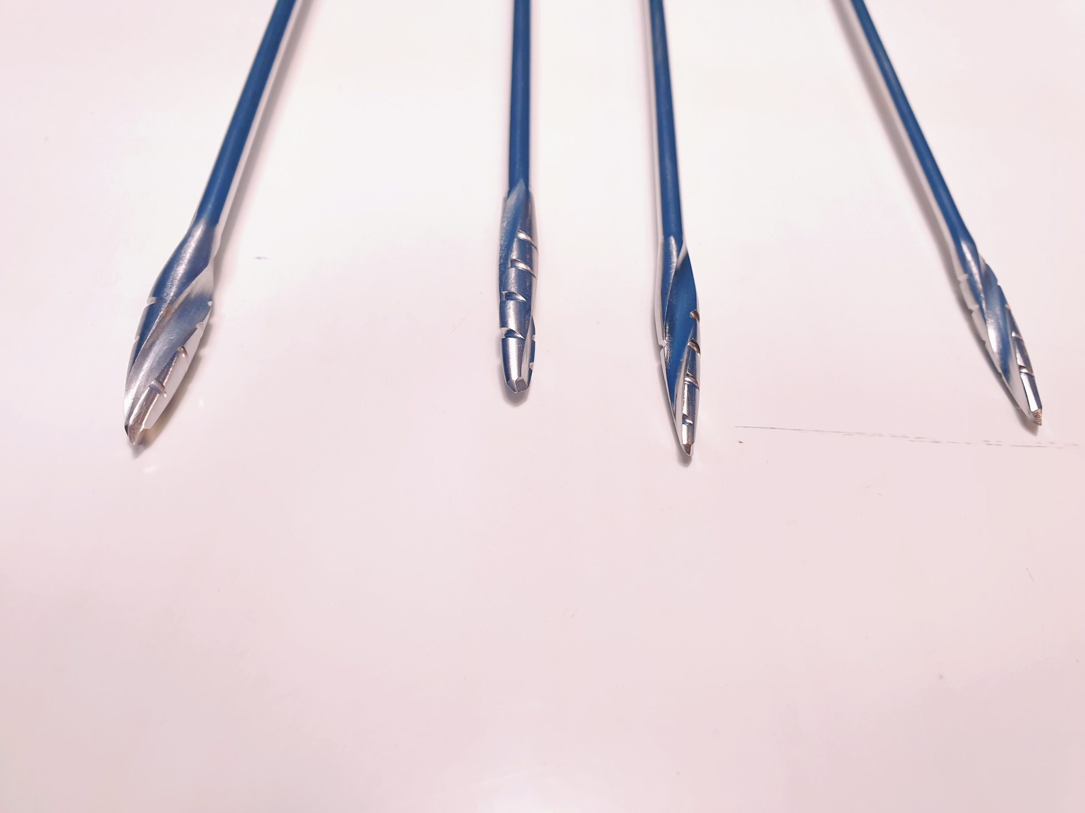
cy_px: 406
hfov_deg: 67.3
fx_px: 815
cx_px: 542
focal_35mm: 26
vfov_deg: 53.1
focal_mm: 4.3
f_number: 2.4
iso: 80
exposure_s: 1/50
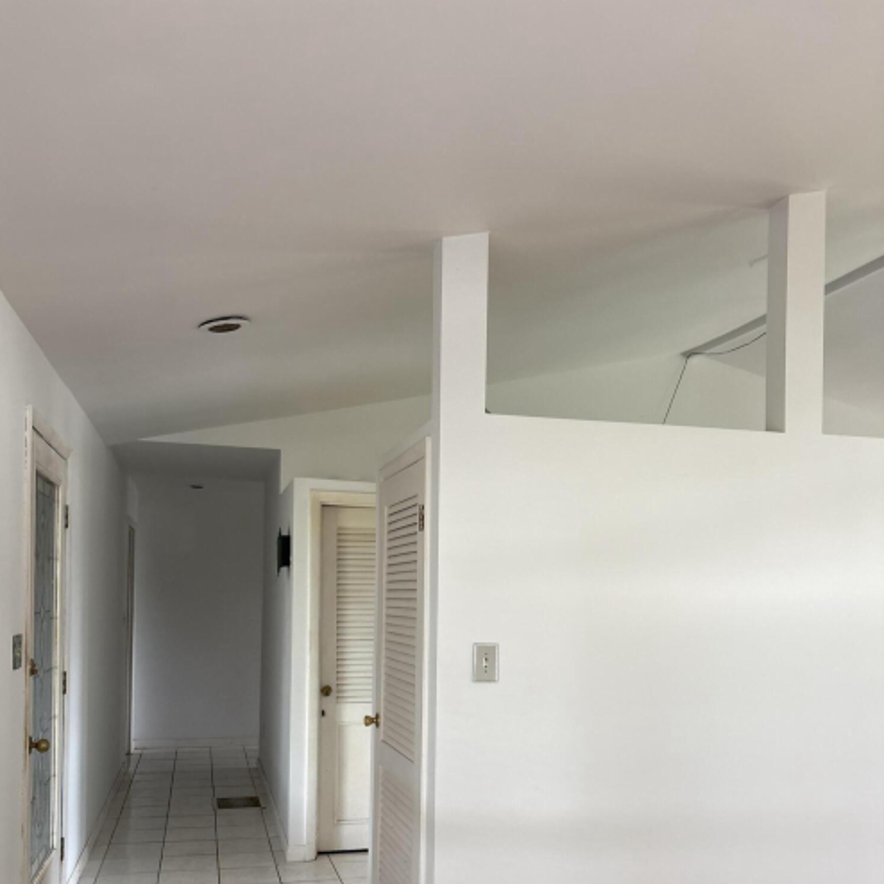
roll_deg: -2.1
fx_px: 896
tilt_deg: +1.3
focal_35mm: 31
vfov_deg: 51.5
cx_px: 440
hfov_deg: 52.5
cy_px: 595
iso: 125
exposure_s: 1/63
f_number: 1.6
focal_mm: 5.96
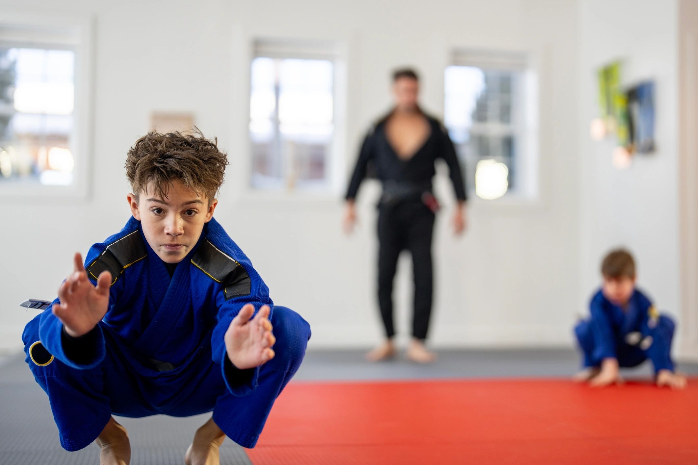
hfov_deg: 39.6
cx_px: 349
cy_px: 232
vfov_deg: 27.0
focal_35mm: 50
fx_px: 969
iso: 100
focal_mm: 50
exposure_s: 1/1000
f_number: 1.2
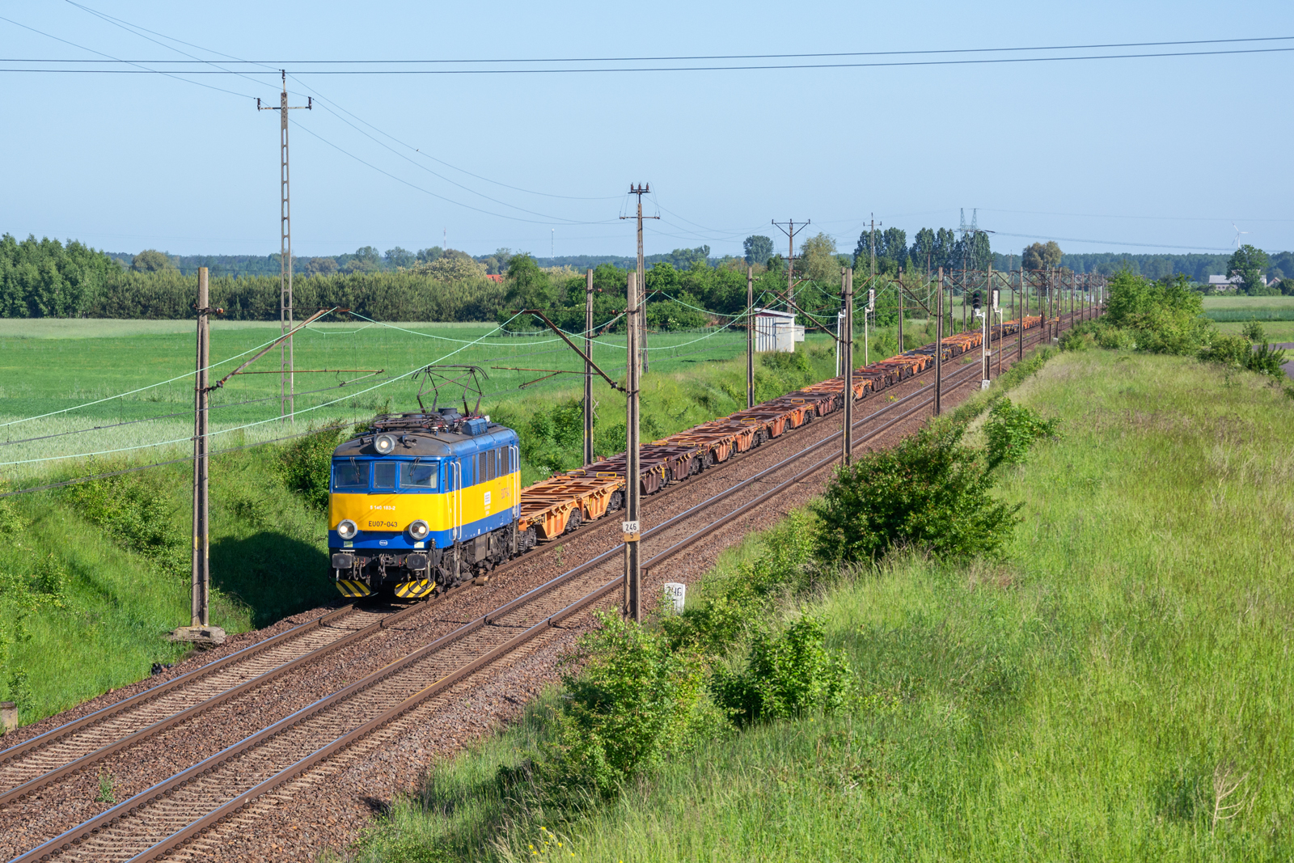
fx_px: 3774
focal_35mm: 105
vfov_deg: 13.0
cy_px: 432
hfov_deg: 19.5
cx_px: 647
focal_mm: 70
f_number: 8
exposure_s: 1/500
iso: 125
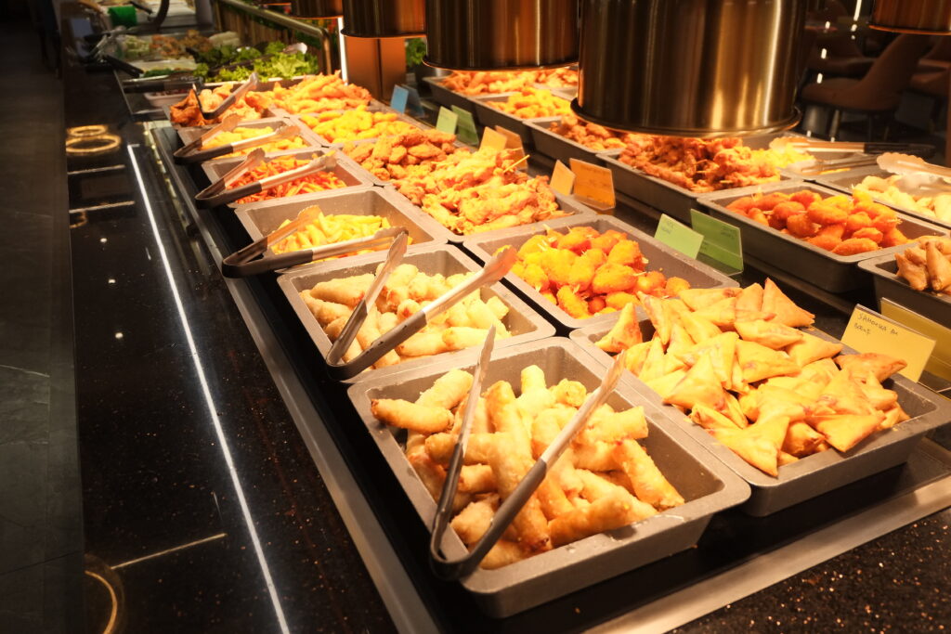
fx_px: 793
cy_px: 317
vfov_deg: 43.6
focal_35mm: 30
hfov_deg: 61.9
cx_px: 476
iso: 800
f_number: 5
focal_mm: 20.1
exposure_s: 1/160
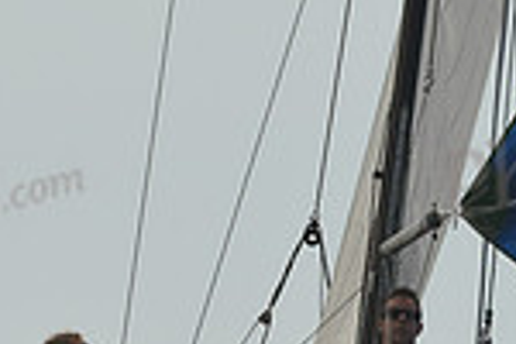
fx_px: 22100
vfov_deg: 0.9
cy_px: 359
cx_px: 265
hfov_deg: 1.3
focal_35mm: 1542
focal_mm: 400
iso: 400
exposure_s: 1/640
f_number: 9
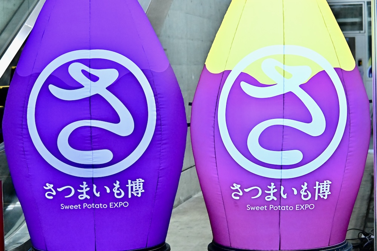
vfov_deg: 15.2
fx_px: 942
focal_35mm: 90
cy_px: 126
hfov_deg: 22.6
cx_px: 188
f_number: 5
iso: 4000
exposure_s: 1/250
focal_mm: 60
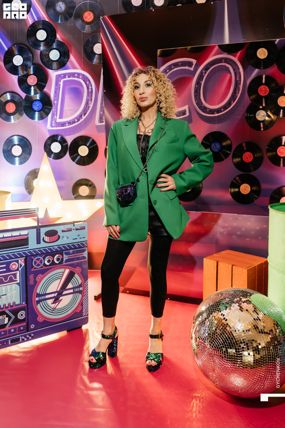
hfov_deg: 46.4
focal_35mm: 28
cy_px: 214
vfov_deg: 65.5
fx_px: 332
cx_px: 142
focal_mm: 28
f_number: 2.5
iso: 640
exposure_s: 1/125
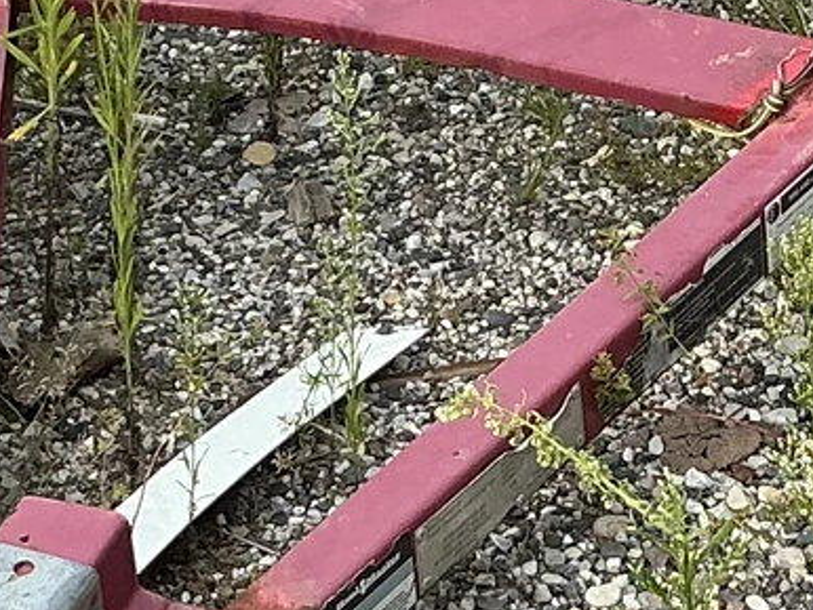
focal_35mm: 145
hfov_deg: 13.6
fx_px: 3408
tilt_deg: -25.9
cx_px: 518
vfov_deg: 10.0
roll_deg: +1.2
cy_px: -282
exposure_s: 1/770
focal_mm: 3
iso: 25
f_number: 1.8
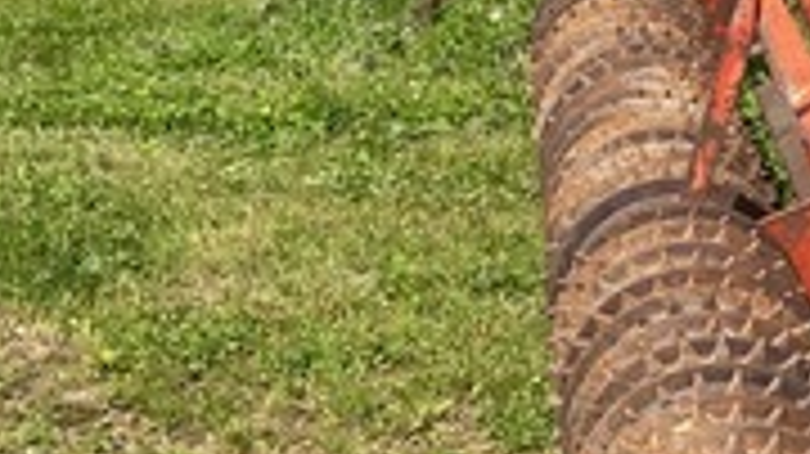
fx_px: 2705
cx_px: 616
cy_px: 288
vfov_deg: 9.6
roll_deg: +1.6
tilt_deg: -22.1
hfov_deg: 16.9
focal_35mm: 126
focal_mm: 4.25
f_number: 1.8
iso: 32
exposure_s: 1/2268
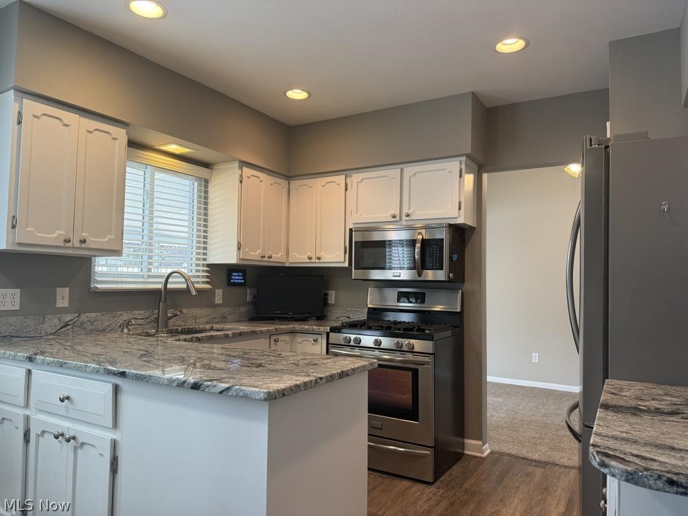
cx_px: 344
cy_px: 258
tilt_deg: +2.6
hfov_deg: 71.6
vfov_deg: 56.8
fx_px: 477
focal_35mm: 24
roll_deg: -1.1
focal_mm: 6.76
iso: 200
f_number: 1.78
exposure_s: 1/120
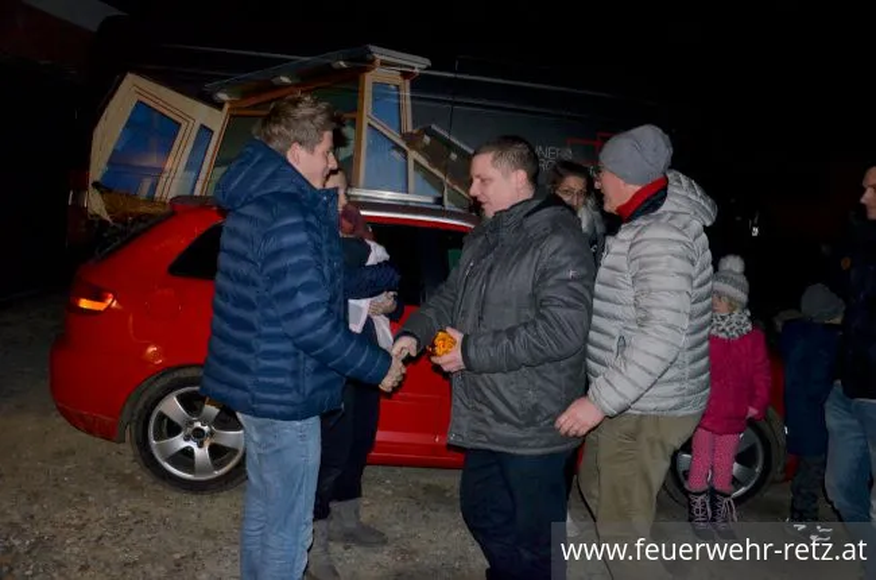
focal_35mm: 32
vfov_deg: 41.5
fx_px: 765
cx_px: 438
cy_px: 290
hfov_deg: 59.6
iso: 3200
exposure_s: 1/60
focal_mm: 21
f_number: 3.8
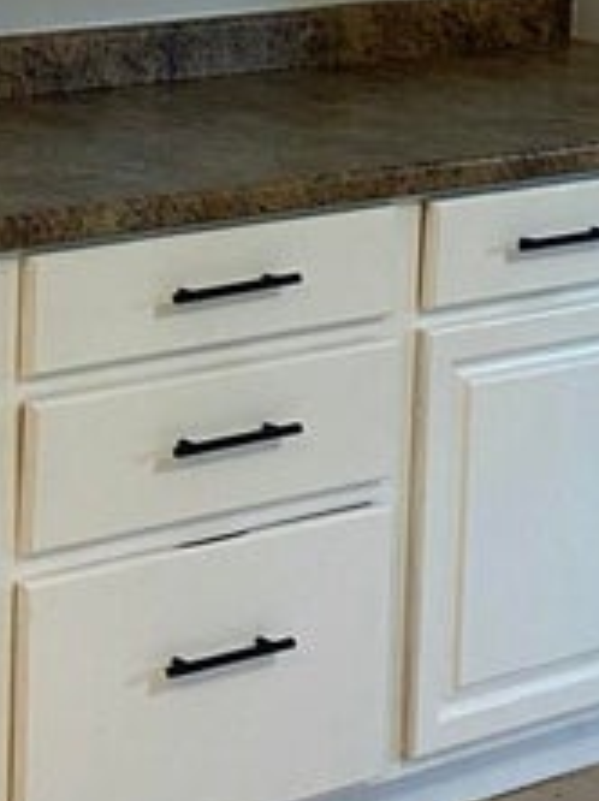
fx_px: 2774
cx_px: -29
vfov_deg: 16.1
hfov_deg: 12.2
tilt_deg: -6.5
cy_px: -11
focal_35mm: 120
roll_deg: +0.0
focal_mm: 4.25
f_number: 1.8
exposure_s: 1/60
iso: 80
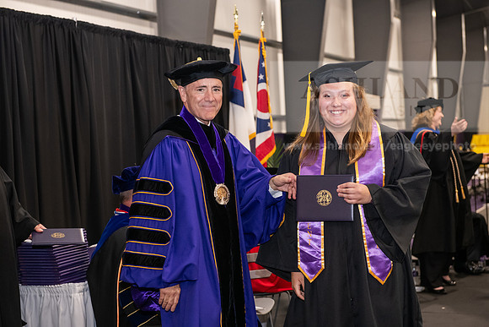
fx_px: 951
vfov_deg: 19.5
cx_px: 244
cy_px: 164
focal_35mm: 70
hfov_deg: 28.8
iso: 2500
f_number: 5
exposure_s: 1/125
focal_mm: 70
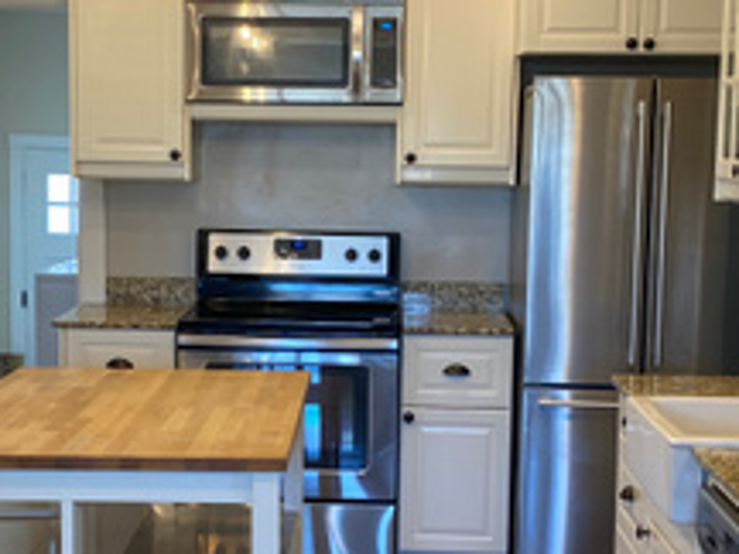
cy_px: 380
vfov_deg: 19.1
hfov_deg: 25.3
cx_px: 301
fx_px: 1644
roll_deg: -1.0
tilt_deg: -7.5
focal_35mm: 77
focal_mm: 4.25
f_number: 1.8
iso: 64
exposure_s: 1/60
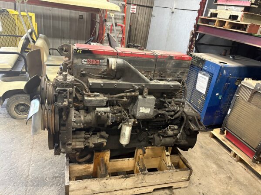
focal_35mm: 26
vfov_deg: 53.1
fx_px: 196
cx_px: 130
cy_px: 98
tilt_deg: -23.7
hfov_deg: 67.3
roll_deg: -8.5
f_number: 1.6
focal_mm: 5.96
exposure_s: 1/60
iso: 400
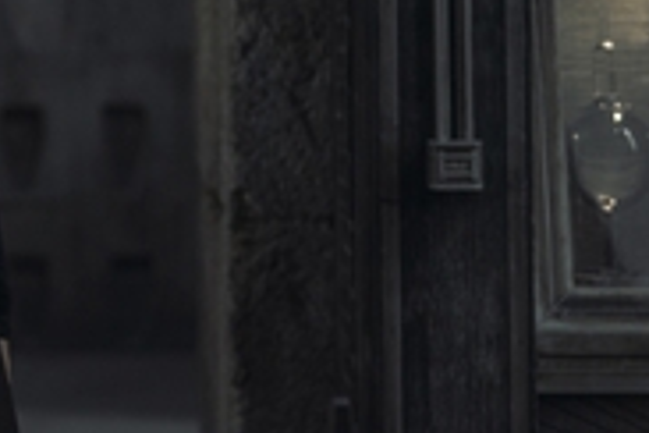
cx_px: -174
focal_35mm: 154
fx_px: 2776
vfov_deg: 8.9
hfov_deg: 12.9
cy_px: 32
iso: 640
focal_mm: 50
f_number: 2
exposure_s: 1/160
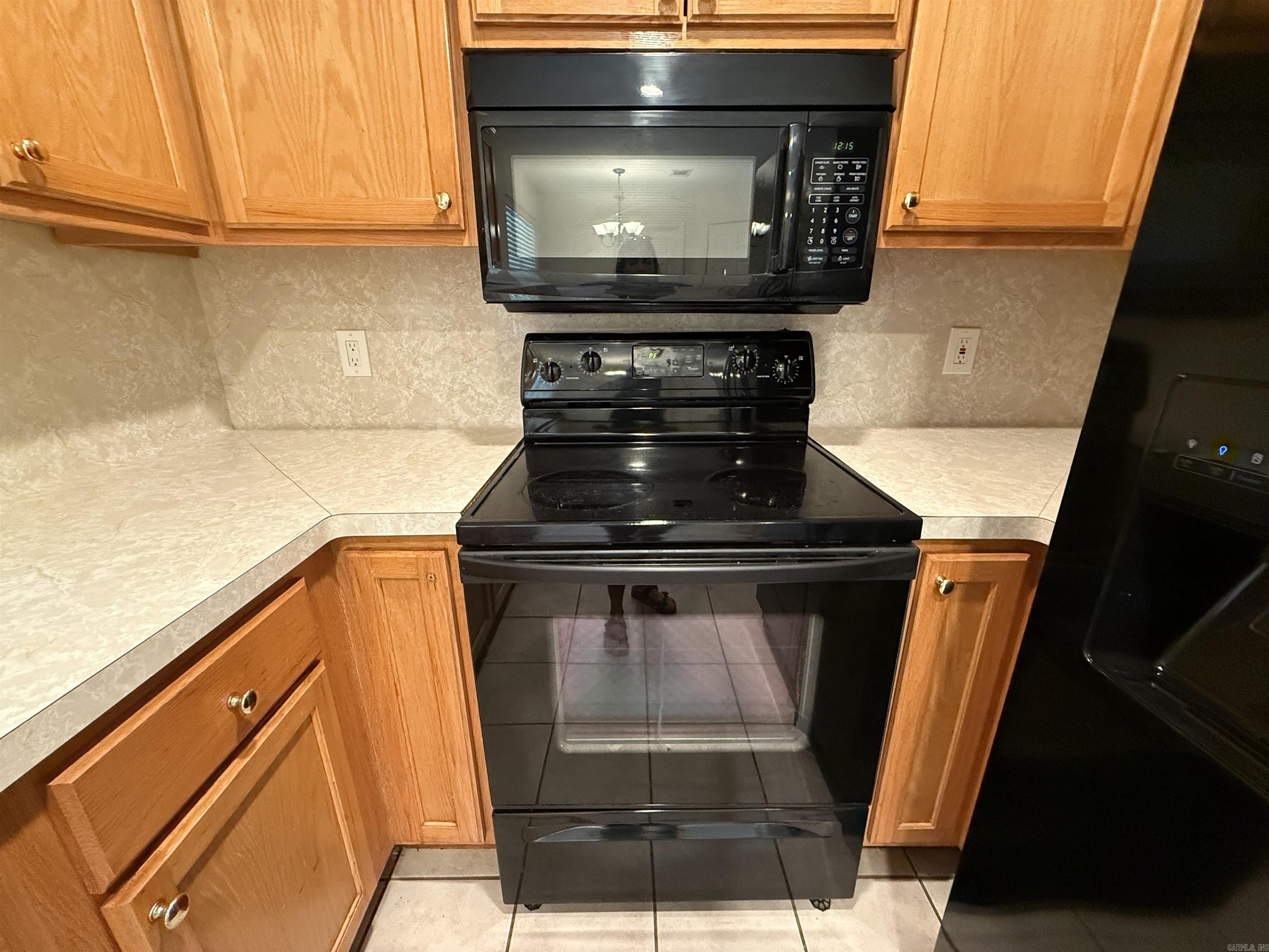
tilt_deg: -18.5
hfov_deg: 102.1
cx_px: 634
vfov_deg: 85.7
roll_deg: +0.0
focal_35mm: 14
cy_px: 476
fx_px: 513
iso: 800
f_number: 2.2
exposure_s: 1/60
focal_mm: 2.22
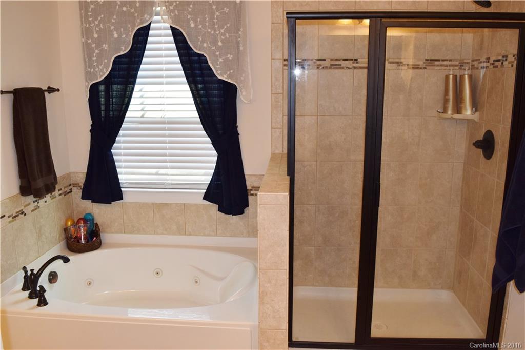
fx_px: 437
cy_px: 175
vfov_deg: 43.6
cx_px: 262
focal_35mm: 30
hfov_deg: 61.9
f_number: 5.6
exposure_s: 1/125
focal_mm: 20
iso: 800
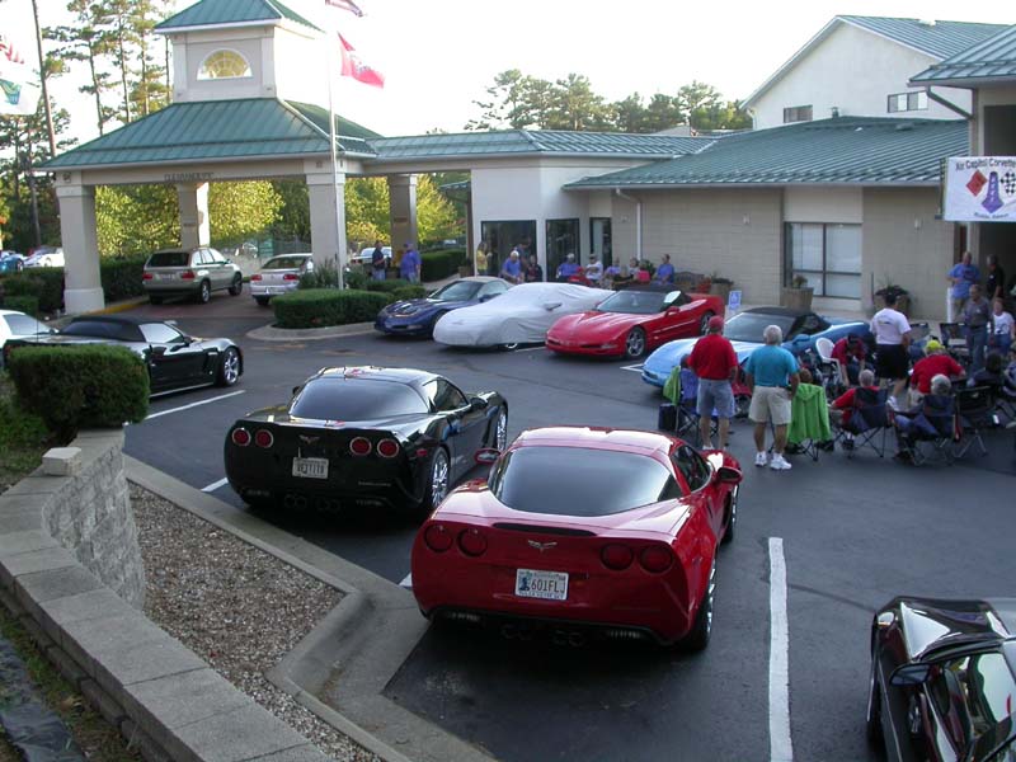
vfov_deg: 37.7
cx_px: 508
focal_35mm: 38
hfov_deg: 49.0
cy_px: 381
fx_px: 1115
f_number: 3.7
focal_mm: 7.85
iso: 100
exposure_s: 1/107
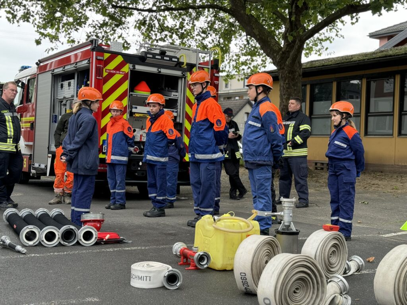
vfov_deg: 30.3
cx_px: 204
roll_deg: -1.7
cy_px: 152
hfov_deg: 39.7
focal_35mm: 48
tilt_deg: -1.4
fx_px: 564
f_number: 1.78
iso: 64
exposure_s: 1/121
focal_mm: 6.76
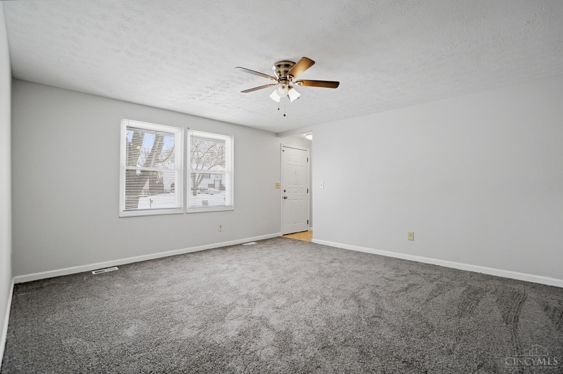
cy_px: 187
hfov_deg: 100.4
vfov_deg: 77.2
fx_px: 234
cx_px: 282
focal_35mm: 15
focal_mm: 10
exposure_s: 1/800
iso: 100
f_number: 4
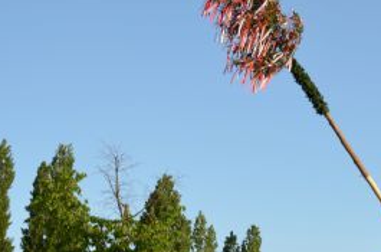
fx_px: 815
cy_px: 186
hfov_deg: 24.6
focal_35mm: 77
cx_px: 418
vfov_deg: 17.5
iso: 200
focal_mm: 21
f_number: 8
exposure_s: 1/250
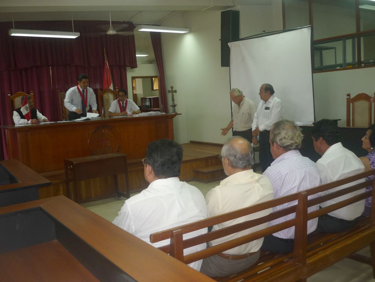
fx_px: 357
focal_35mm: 33
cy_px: 141
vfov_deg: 42.9
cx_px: 188
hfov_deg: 55.4
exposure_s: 1/30
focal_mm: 5.5
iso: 125
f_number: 2.8
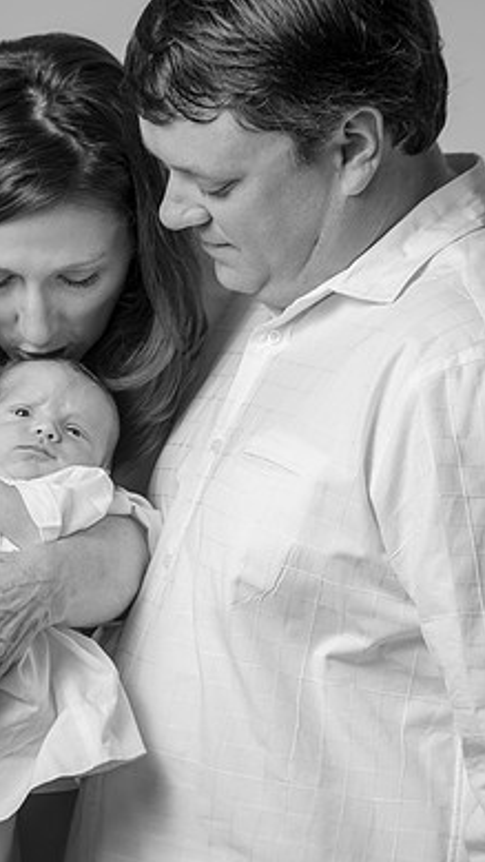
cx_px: 115
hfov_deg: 5.8
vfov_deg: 10.3
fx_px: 4798
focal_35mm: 210
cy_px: 457
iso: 125
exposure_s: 1/160
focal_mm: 116
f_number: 5.6
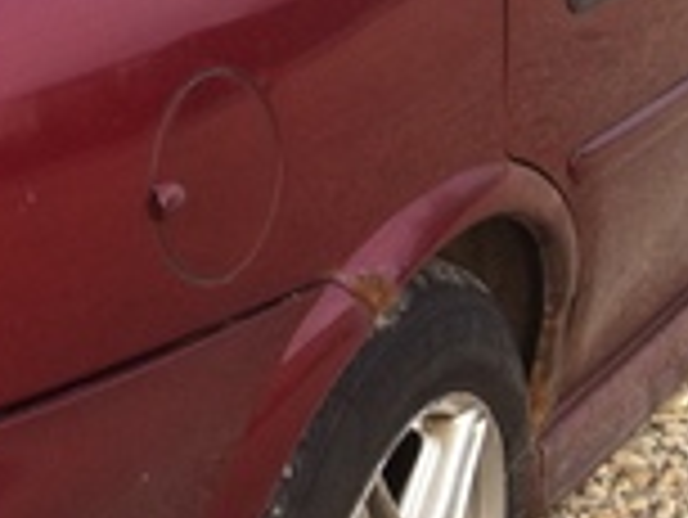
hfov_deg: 13.2
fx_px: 2904
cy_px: 176
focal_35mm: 146
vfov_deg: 10.2
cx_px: -139
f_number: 2.8
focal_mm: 3.85
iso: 80
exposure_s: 1/229
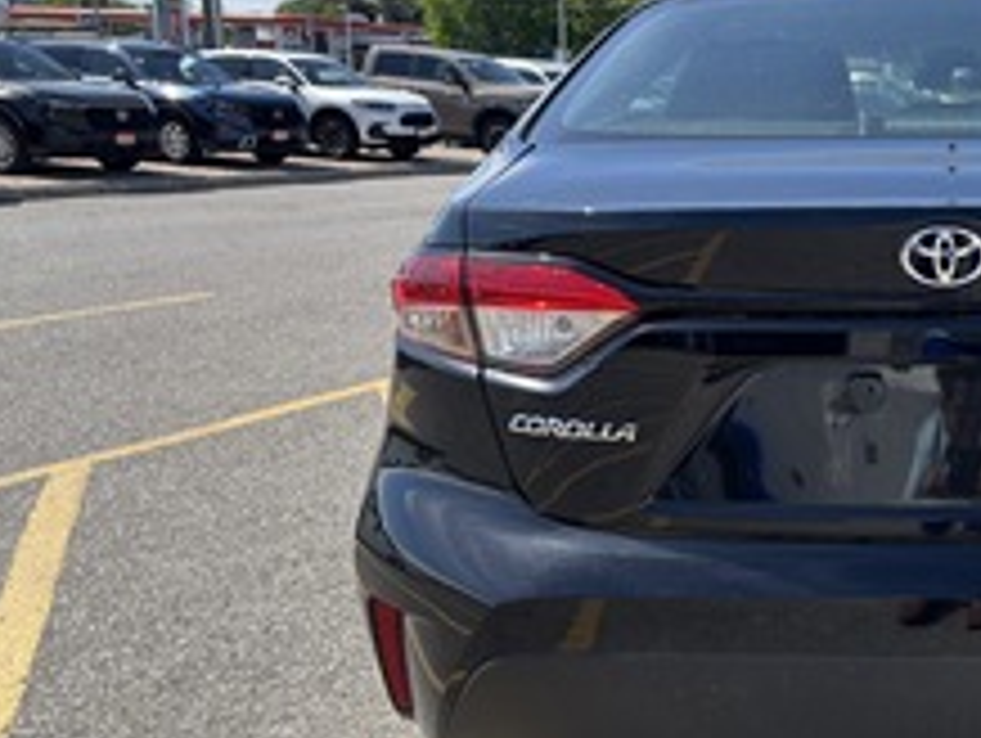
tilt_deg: -15.0
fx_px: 1419
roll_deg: -1.5
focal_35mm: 50
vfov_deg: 29.1
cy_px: 452
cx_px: 936
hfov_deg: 35.2
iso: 50
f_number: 1.6
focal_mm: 5.96
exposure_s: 1/1949
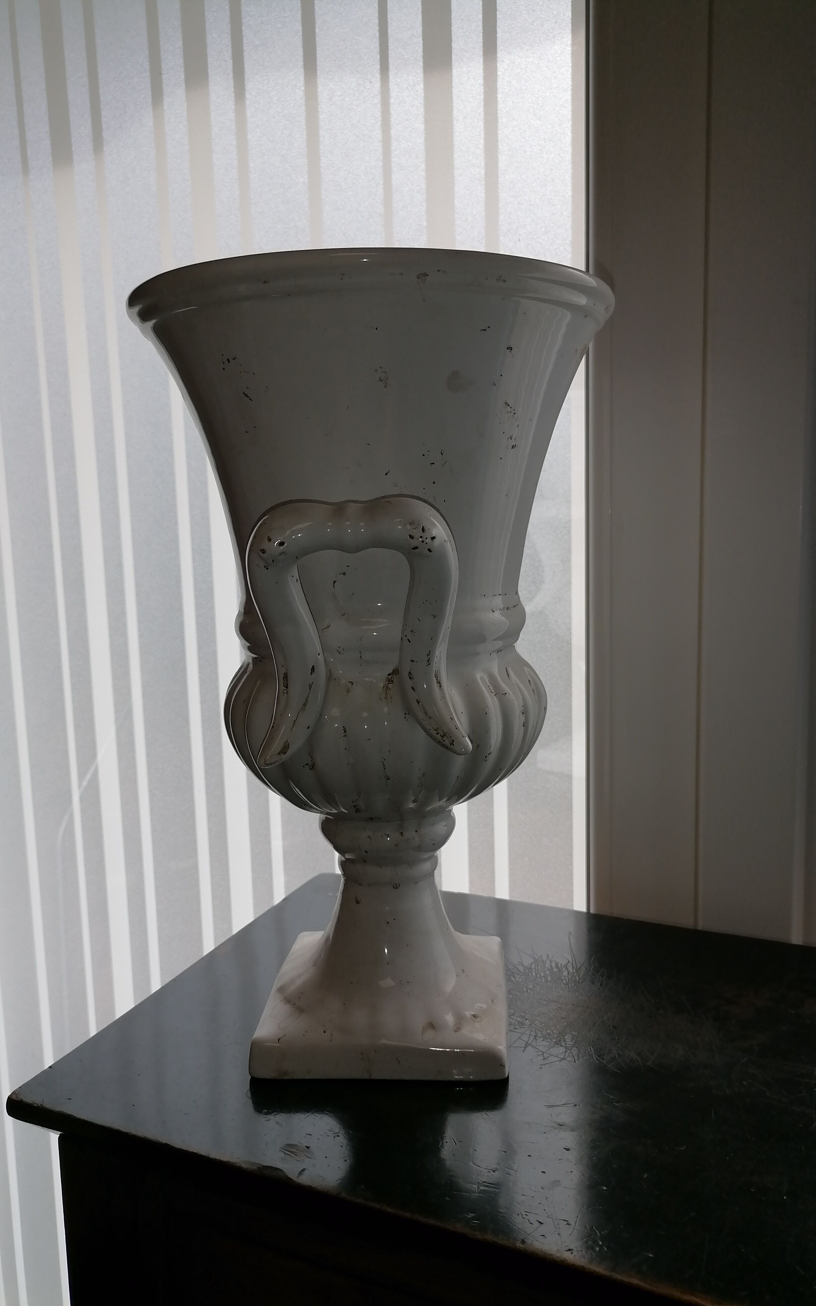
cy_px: 653
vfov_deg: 66.5
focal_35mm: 28
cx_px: 410
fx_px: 996
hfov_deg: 44.5
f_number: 1.8
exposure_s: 1/503
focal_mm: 5.4
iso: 50
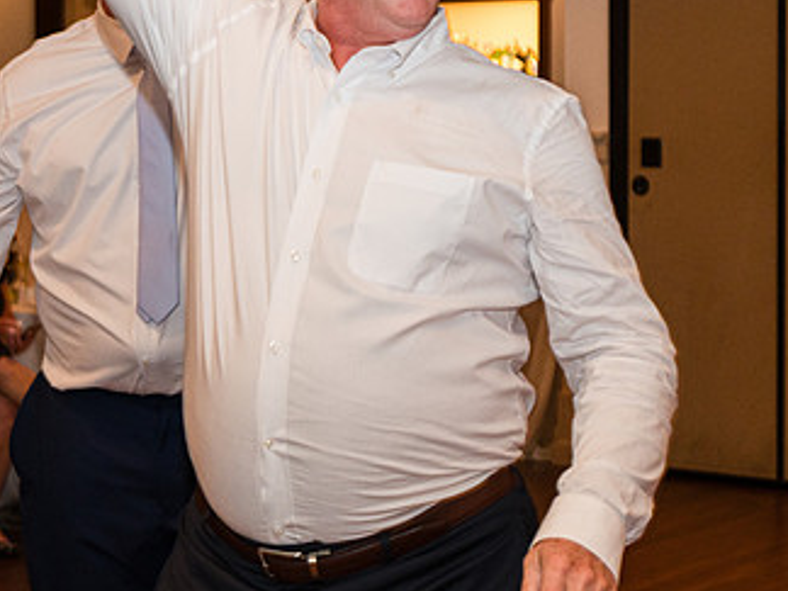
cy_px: 148
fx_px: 2140
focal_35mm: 94
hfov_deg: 20.8
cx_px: 314
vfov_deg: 15.7
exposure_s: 1/60
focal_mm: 54
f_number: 4
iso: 3200
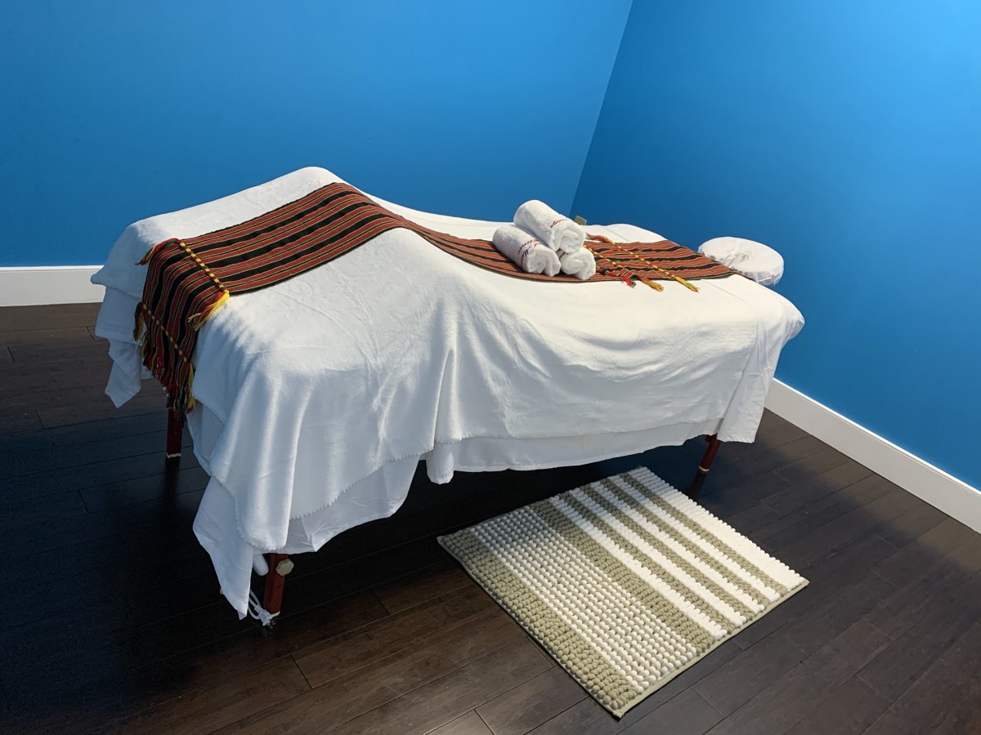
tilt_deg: -26.3
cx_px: 490
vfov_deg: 53.1
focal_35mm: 26
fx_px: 737
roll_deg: -15.3
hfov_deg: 67.3
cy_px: 368
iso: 160
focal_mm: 4.25
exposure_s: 1/60
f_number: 1.8
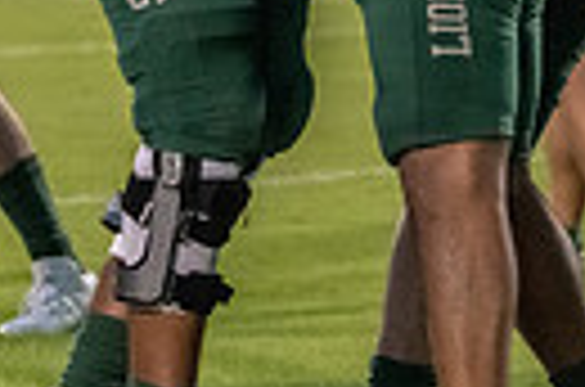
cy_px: -385
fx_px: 9791
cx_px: 400
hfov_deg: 3.4
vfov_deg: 2.3
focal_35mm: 604
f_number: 5
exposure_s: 1/1250
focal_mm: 135
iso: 12800
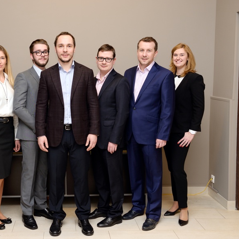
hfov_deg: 32.2
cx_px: 63
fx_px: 406
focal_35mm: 52
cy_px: 120
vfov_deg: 32.8
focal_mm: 40
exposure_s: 1/60
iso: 400
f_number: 4.8
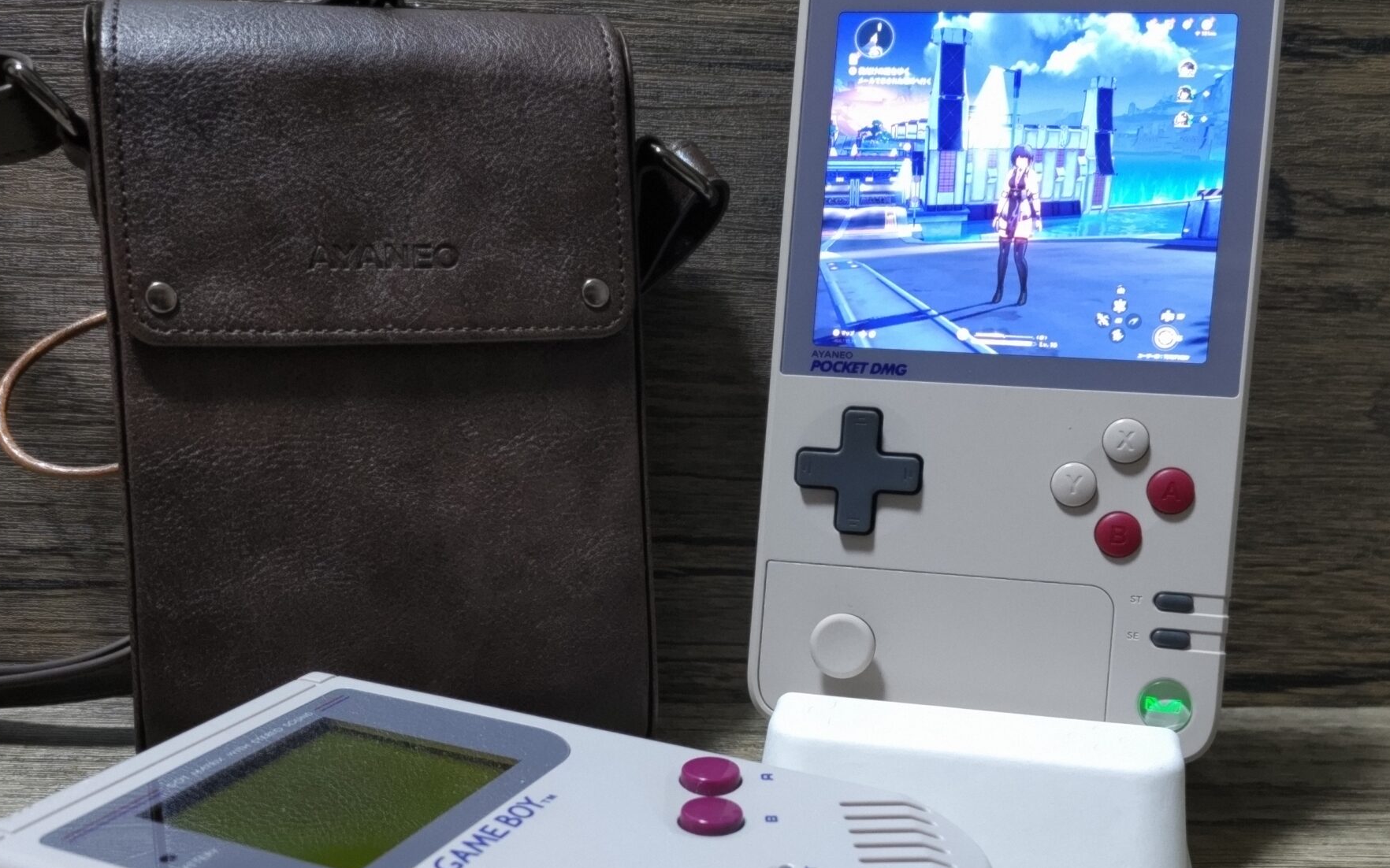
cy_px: 589
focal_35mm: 40
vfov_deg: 31.7
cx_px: 708
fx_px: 1515
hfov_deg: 49.3
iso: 414
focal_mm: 4.8
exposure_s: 1/50
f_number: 1.79
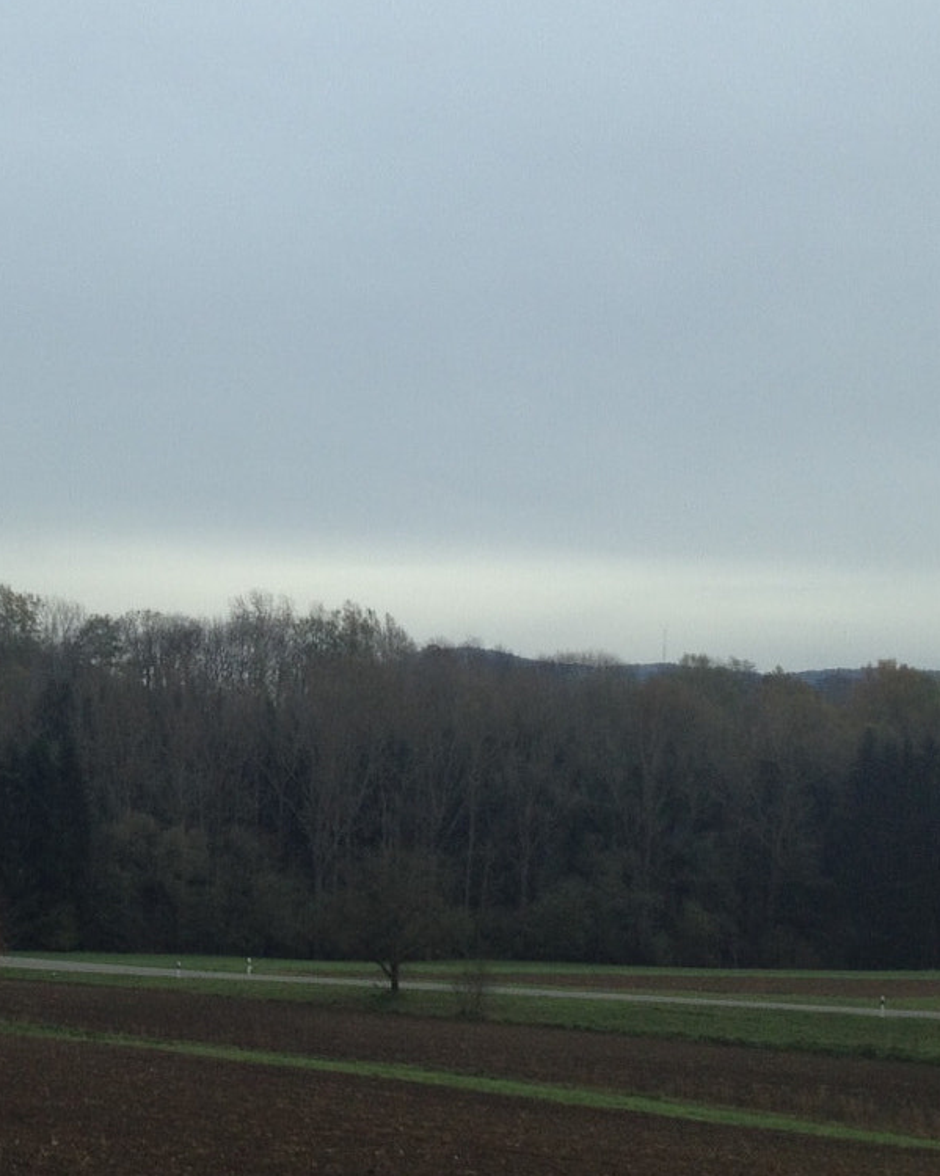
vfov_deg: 26.0
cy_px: 518
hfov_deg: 20.5
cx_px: 67
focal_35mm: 73
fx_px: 2539
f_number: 2.4
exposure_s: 1/863
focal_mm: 4.28
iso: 50
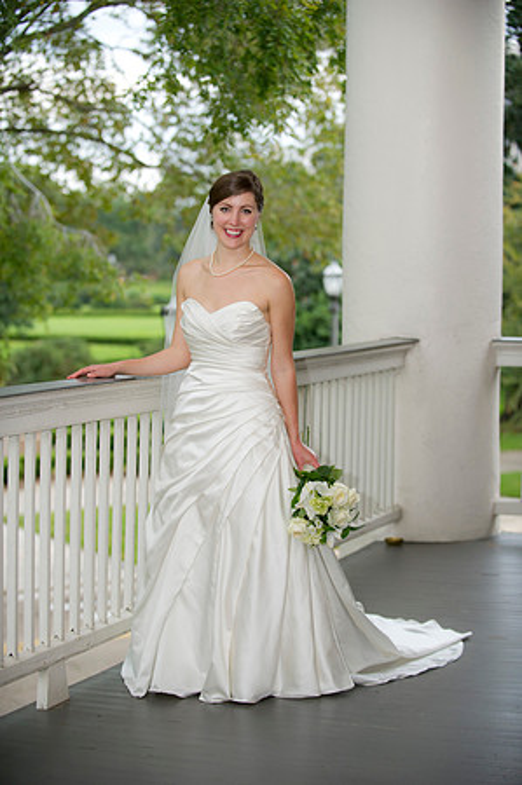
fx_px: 1700
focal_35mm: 78
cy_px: 392
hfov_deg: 17.5
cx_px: 261
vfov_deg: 26.0
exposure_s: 1/160
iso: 250
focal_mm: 78
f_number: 2.8
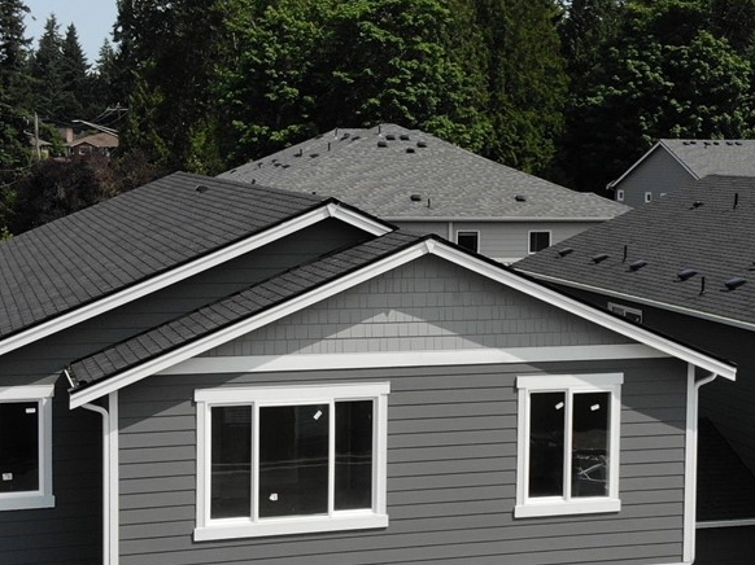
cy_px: 313
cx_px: 420
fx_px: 1439
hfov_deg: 29.4
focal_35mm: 66
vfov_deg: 22.2
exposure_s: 1/1198
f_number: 2.8
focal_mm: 4.5
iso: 100
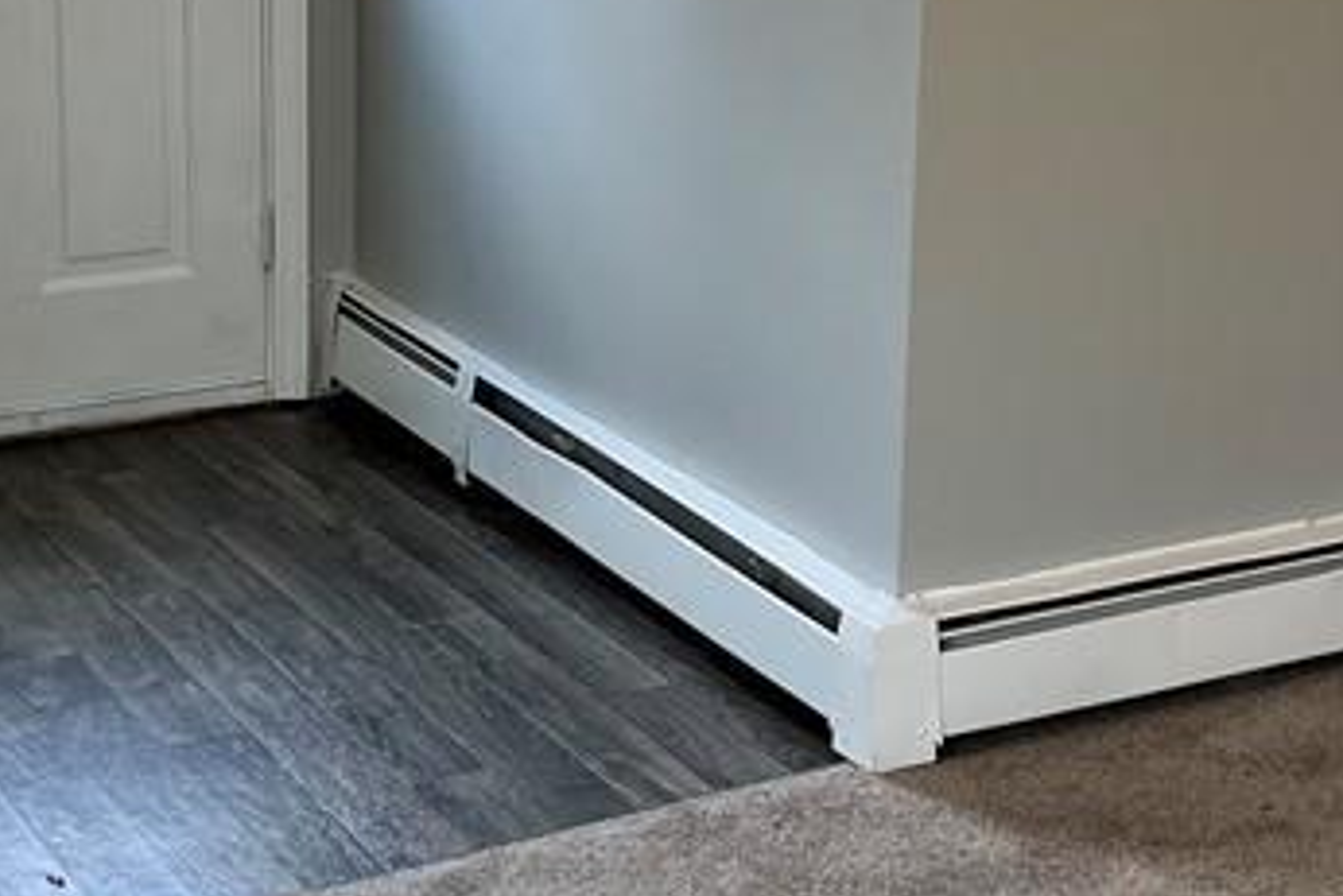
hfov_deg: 25.3
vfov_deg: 17.0
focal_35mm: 80
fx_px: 2986
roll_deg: -1.2
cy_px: 190
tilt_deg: -13.2
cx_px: 730
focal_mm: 5.1
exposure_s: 1/120
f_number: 1.6
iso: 80
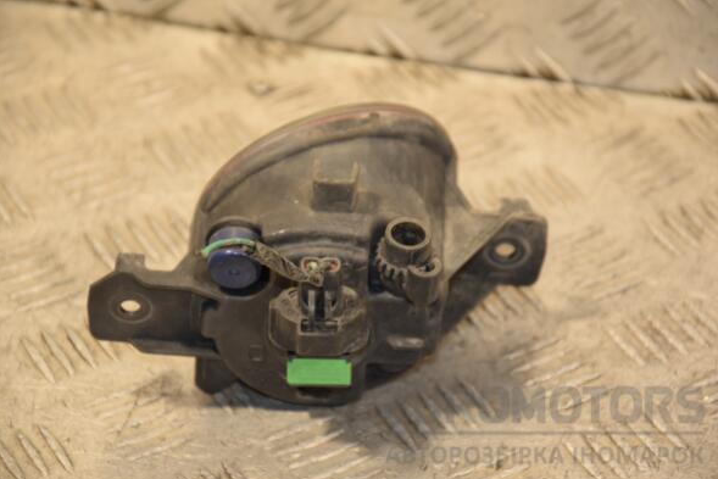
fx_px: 3202
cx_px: 362
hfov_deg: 12.8
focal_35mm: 161
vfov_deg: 8.6
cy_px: 243
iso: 800
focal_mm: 105
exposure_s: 1/100
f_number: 5.6
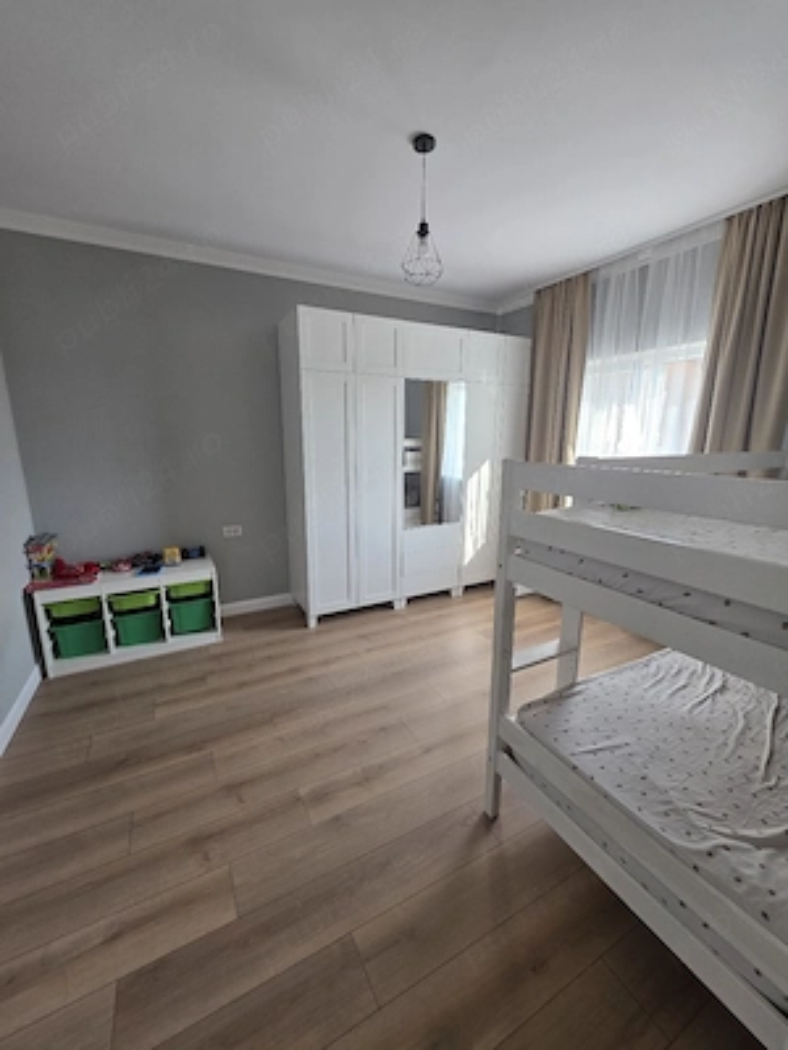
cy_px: 525
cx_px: 394
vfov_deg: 106.2
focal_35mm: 13
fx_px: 395
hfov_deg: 89.9
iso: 80
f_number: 1.9
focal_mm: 2.2
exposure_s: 1/101
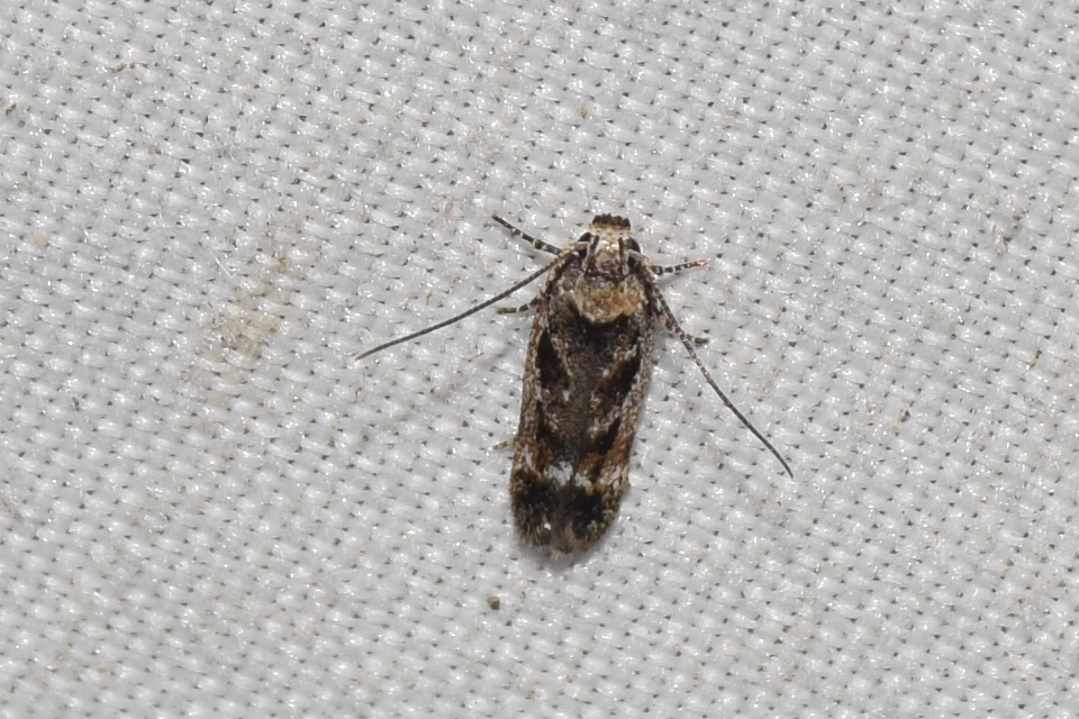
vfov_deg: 7.5
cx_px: 540
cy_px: 360
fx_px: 5484
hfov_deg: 11.2
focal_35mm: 183
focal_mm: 122
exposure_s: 1/160
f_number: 13
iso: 100
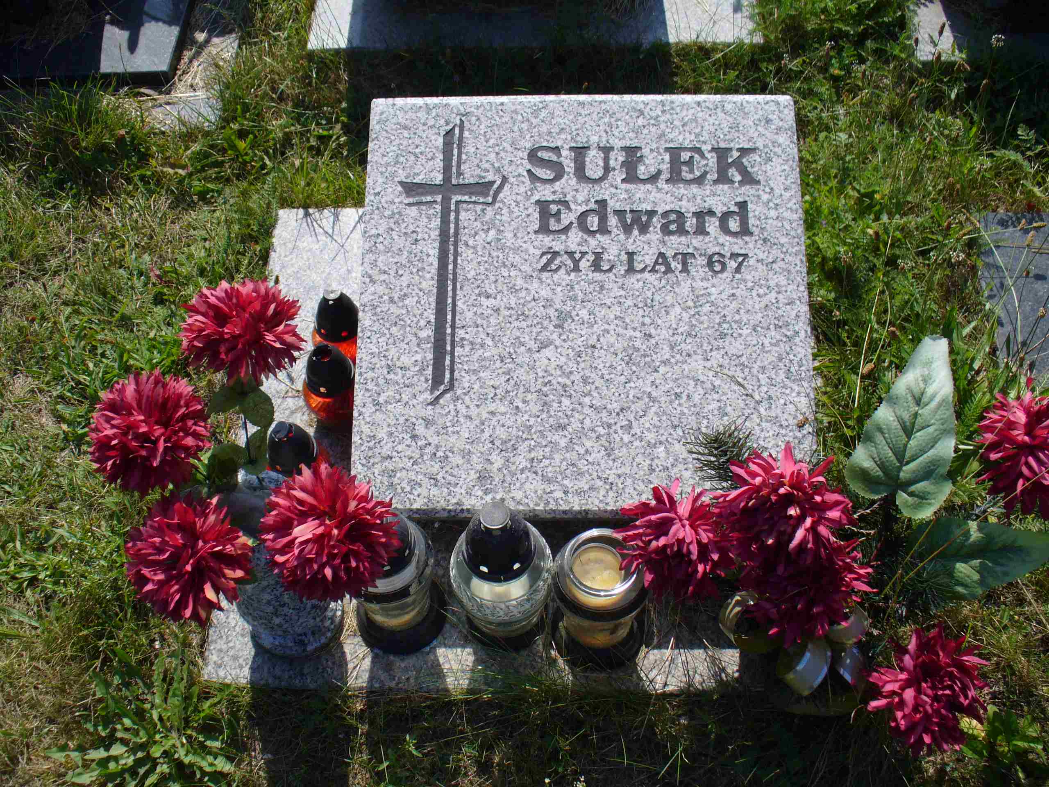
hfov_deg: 50.1
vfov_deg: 38.7
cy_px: 394
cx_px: 524
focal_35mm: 37
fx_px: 1121
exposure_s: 1/320
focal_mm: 6.1
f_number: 5.6
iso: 80
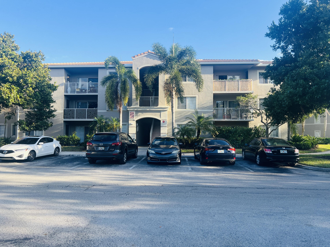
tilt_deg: +2.9
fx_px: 248
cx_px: 165
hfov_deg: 67.3
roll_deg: +0.0
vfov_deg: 53.1
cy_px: 124
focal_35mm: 26
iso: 50
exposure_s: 1/1029
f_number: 1.5
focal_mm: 5.7
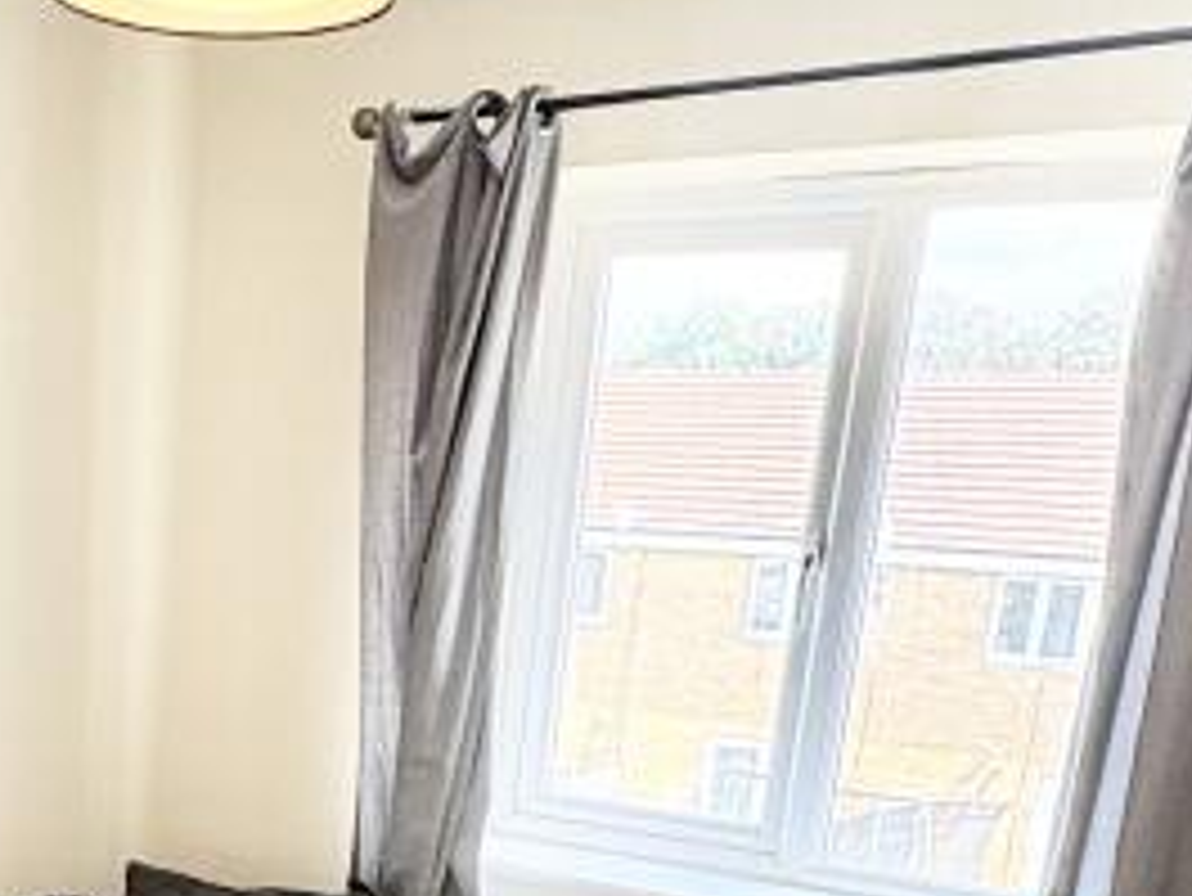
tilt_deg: -16.6
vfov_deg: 24.8
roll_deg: -2.2
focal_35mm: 54
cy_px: 1031
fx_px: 1860
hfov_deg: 33.8
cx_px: 144
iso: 160
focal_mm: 2.22
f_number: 2.2
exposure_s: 1/100
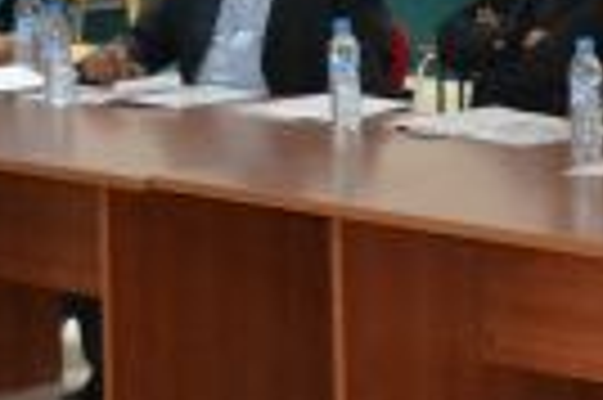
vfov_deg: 6.6
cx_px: 1184
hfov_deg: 9.3
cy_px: -49
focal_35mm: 207
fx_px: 3469
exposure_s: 1/60
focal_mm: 29
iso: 3200
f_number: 4.5
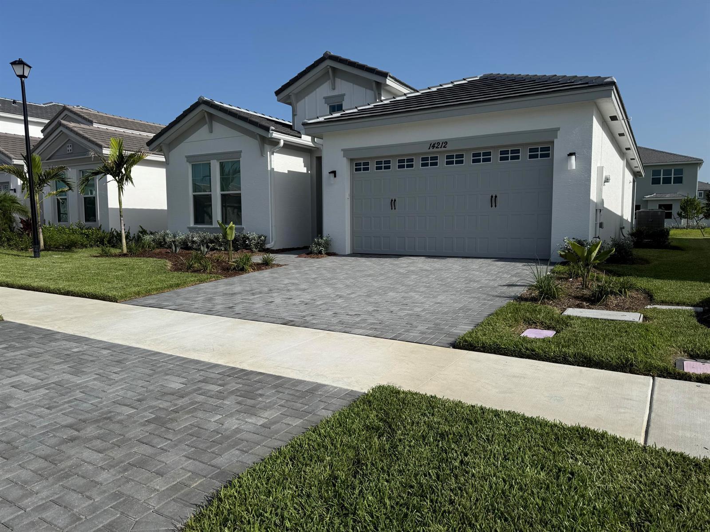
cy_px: 266
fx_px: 492
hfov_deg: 71.6
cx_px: 355
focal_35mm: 24
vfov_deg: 56.8
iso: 80
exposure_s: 1/7937
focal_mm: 6.76
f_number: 1.78
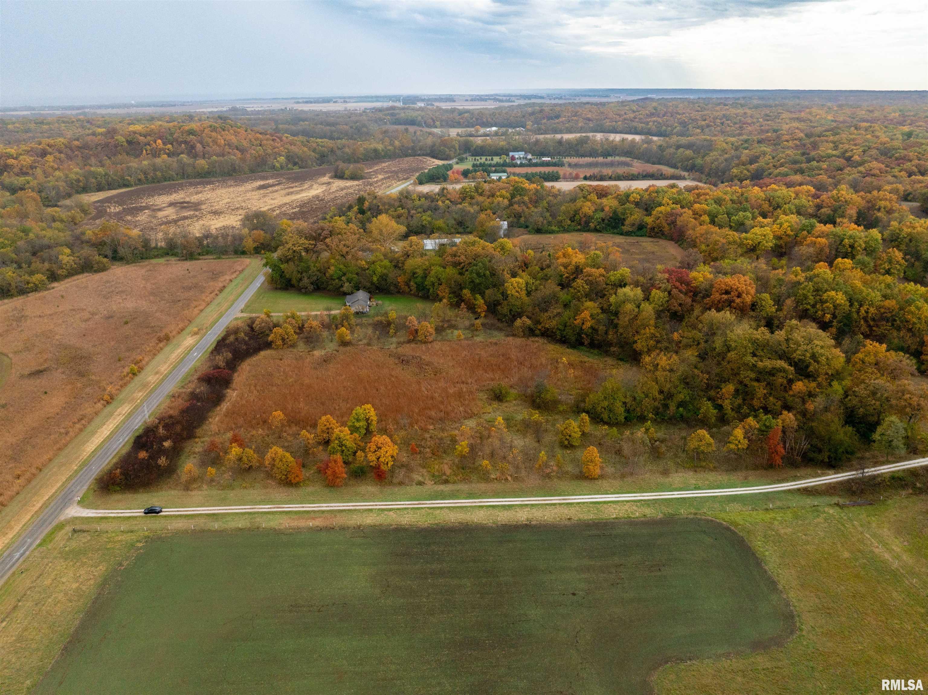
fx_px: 643
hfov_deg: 71.6
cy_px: 348
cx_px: 464
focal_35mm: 24
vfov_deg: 56.8
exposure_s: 1/1000
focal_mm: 12.29
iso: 300
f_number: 2.8
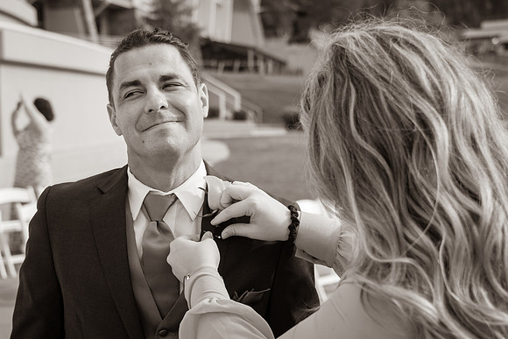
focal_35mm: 60
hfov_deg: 33.2
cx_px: 276
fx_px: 853
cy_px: 218
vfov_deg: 22.4
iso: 100
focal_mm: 41
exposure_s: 1/400
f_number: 4
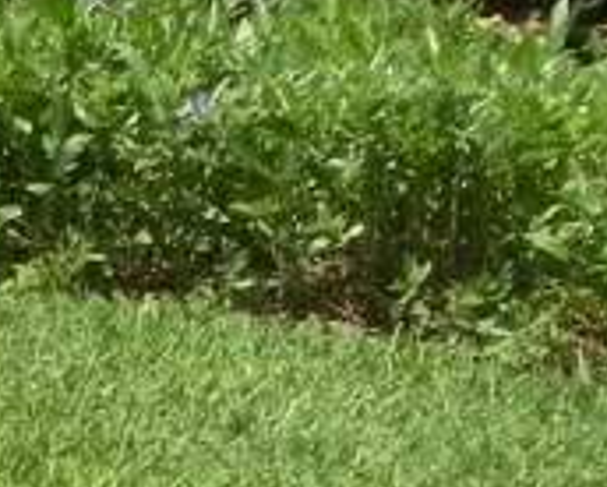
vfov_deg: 7.5
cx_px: -843
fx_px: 3651
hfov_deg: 8.7
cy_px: 808
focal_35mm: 203
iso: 400
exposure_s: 1/1330
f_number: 5.6
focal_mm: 6.3
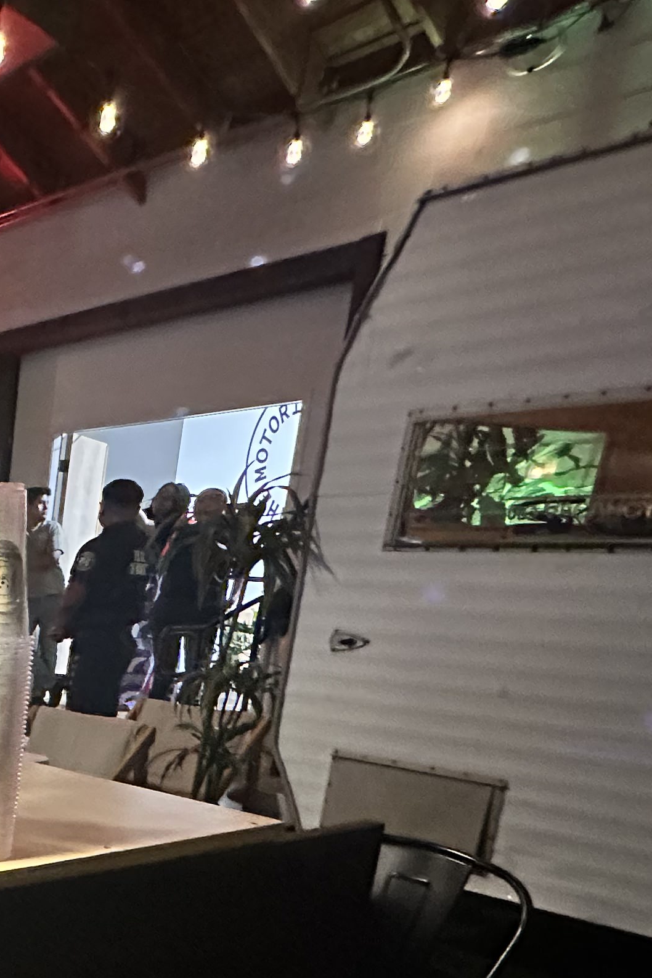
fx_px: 1005
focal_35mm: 37
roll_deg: -0.5
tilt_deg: -14.8
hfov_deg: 24.9
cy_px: 810
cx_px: -388
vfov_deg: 48.4
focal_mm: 2.22
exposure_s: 1/40
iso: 1000
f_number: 2.2
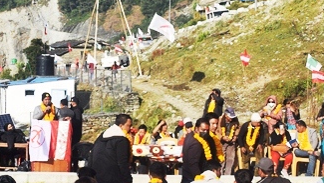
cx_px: 103
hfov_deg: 21.5
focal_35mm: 99
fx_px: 851
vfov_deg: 12.2
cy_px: 78
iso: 200
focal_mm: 20
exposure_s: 1/320
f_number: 9
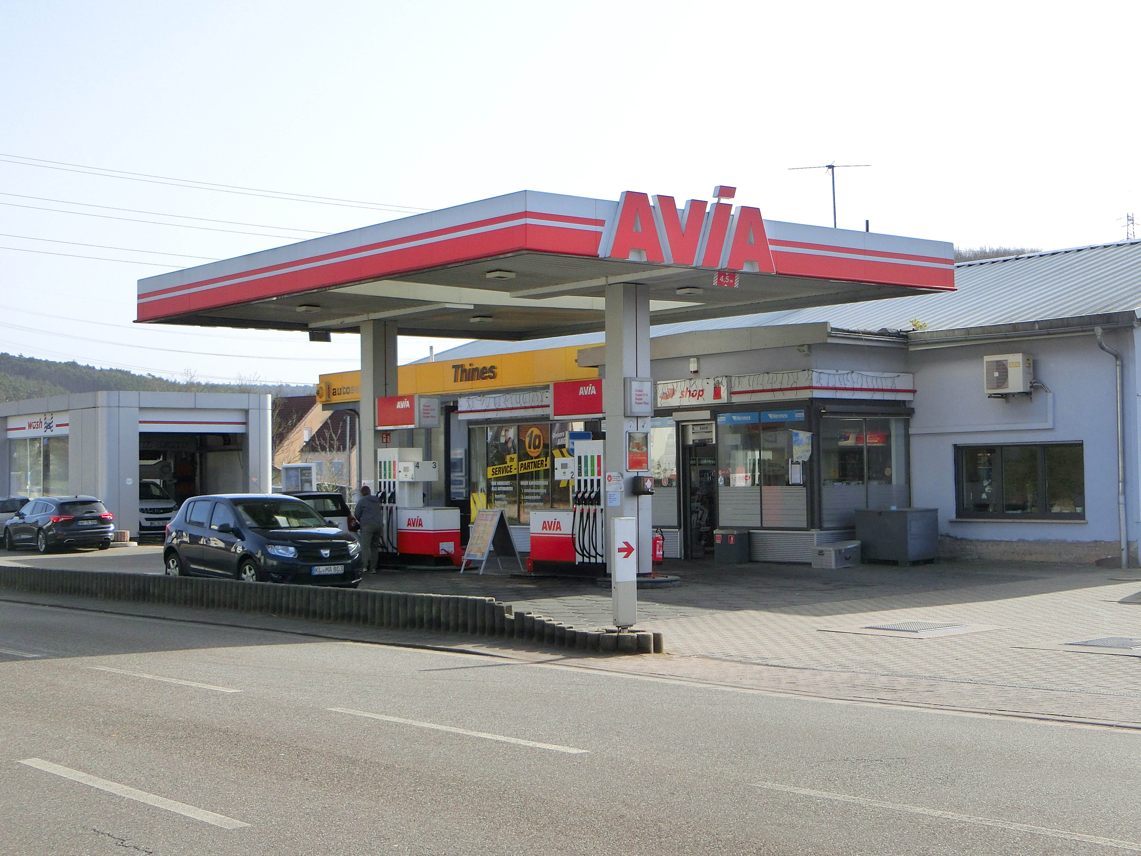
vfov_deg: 32.2
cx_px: 570
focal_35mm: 45
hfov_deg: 42.1
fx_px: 1483
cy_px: 428
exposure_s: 1/500
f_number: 4.4
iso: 80
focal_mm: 8
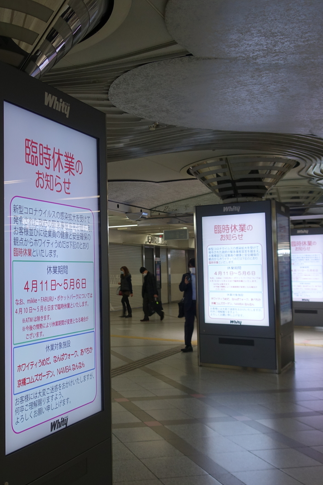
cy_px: 245
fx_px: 498
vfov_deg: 51.9
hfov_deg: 34.2
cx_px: 41
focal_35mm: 37
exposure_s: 1/40
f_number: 2.8
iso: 125
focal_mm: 8.8
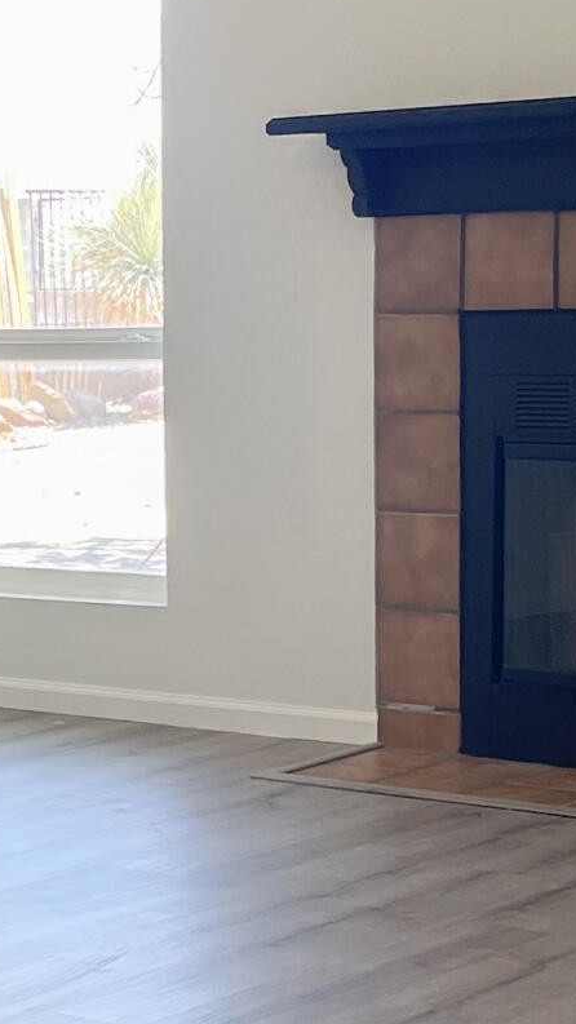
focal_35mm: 103
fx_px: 2797
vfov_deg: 20.7
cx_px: -189
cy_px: 505
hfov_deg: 11.4
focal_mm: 5.1
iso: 64
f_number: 1.6
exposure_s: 1/116
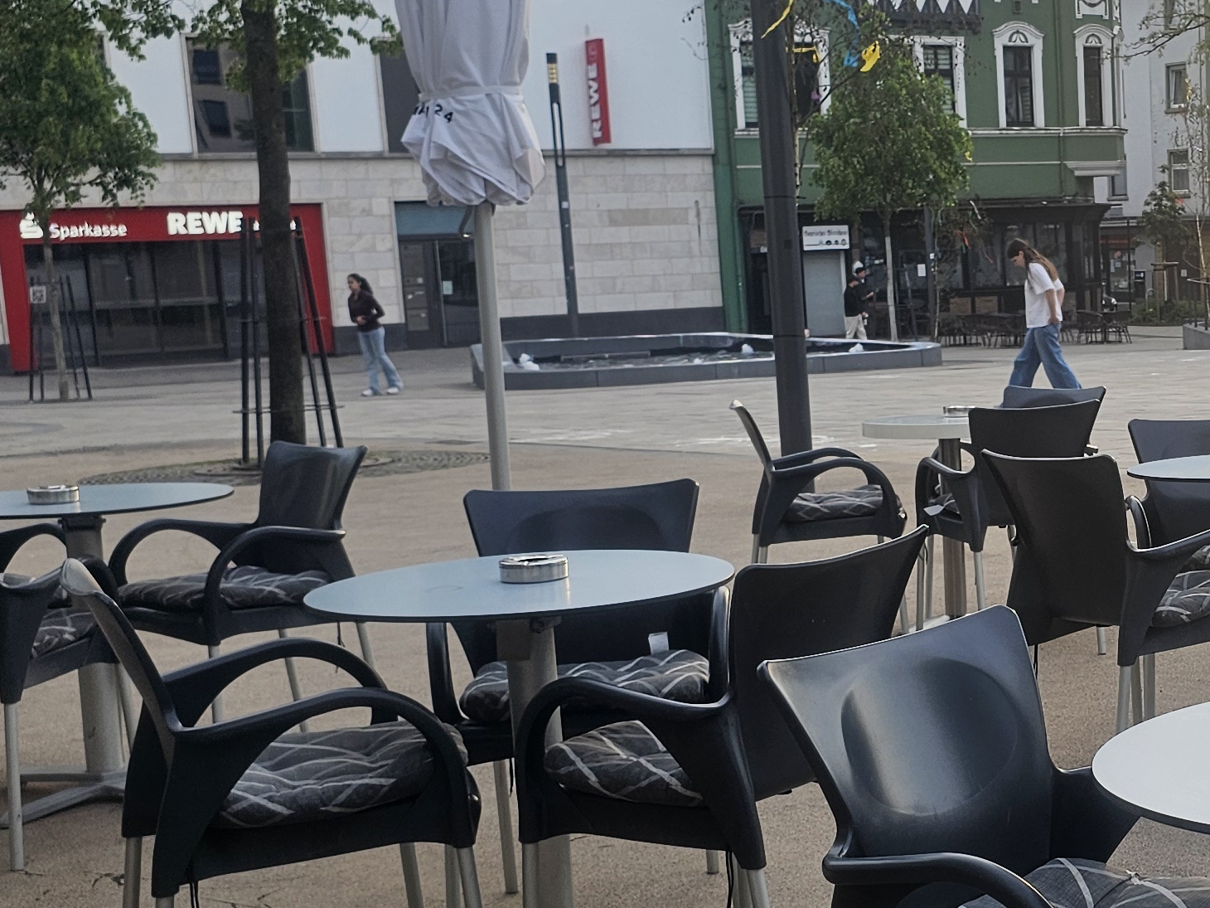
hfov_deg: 29.2
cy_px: 583
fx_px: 2202
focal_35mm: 63
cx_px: 1137
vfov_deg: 23.2
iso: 16
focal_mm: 6.3
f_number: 1.7
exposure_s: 1/180
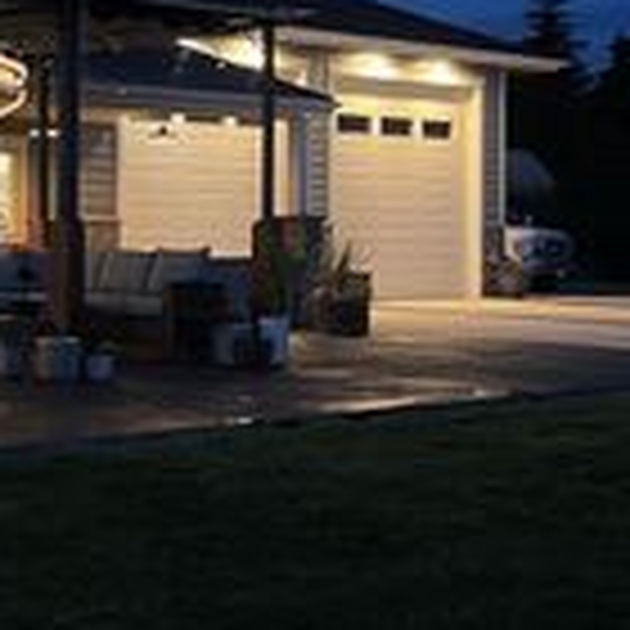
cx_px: -297
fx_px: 1627
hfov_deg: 19.3
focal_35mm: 79
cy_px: 232
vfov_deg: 21.9
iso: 800
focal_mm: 5.1
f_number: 1.6
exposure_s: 1/30
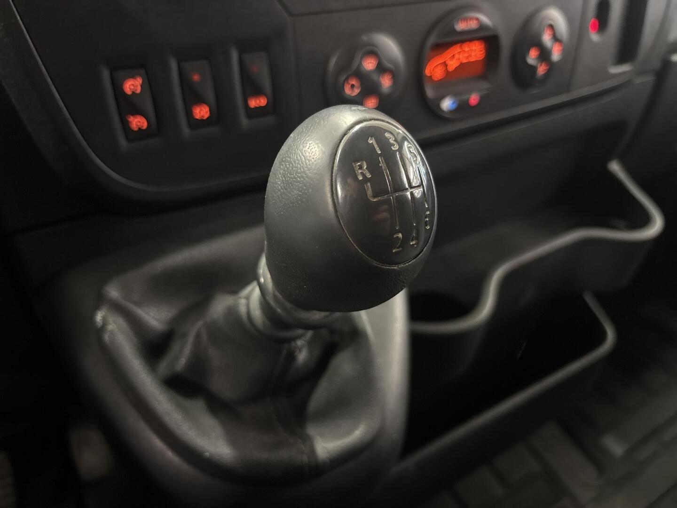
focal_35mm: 26
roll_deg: -0.6
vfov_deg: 53.1
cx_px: 338
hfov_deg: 67.3
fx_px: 508
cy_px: 254
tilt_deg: -33.2
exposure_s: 1/17
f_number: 1.6
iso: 1000
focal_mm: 5.96
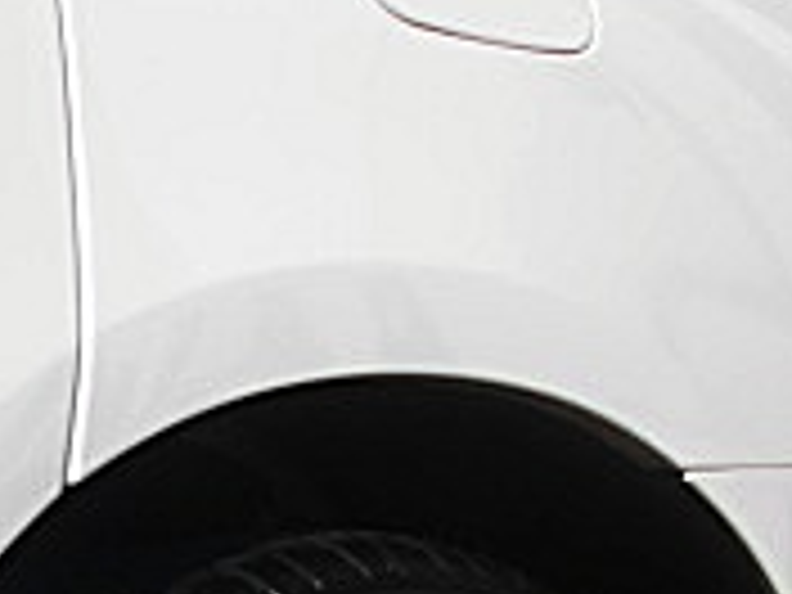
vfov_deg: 10.9
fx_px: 2997
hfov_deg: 14.6
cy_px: 914
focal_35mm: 131
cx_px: -117
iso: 50
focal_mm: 6.3
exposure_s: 1/160
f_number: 7.9
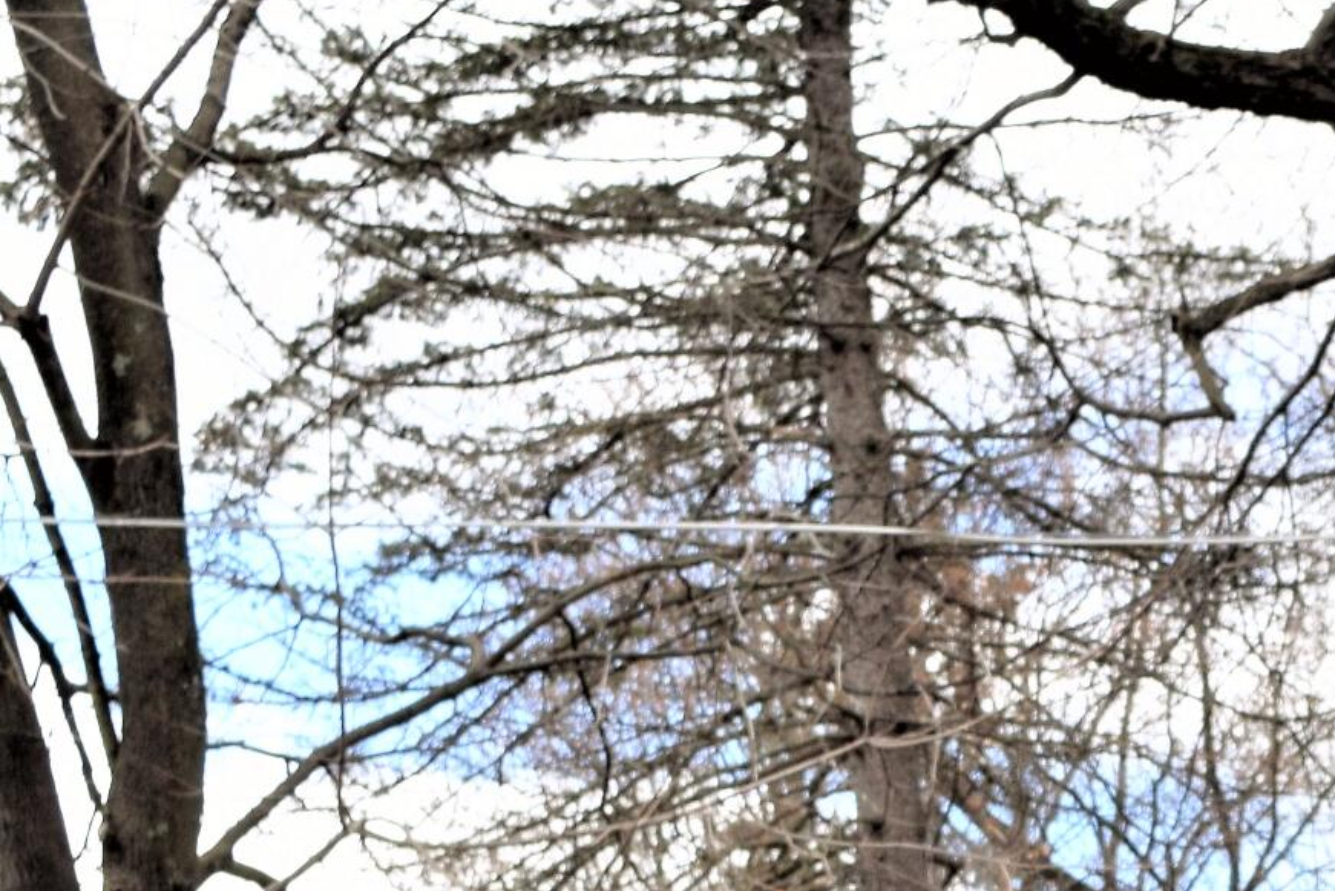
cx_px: 1612
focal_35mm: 124
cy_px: 1373
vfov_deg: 10.6
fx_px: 4599
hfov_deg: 15.9
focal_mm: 24
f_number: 7.1
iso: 200
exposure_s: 1/320
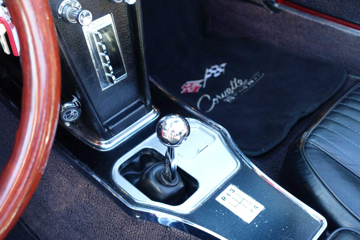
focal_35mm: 38
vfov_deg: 35.1
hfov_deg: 50.7
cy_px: 120
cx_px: 180
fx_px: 380
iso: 125
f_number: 2.8
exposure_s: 1/40
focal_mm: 14.1
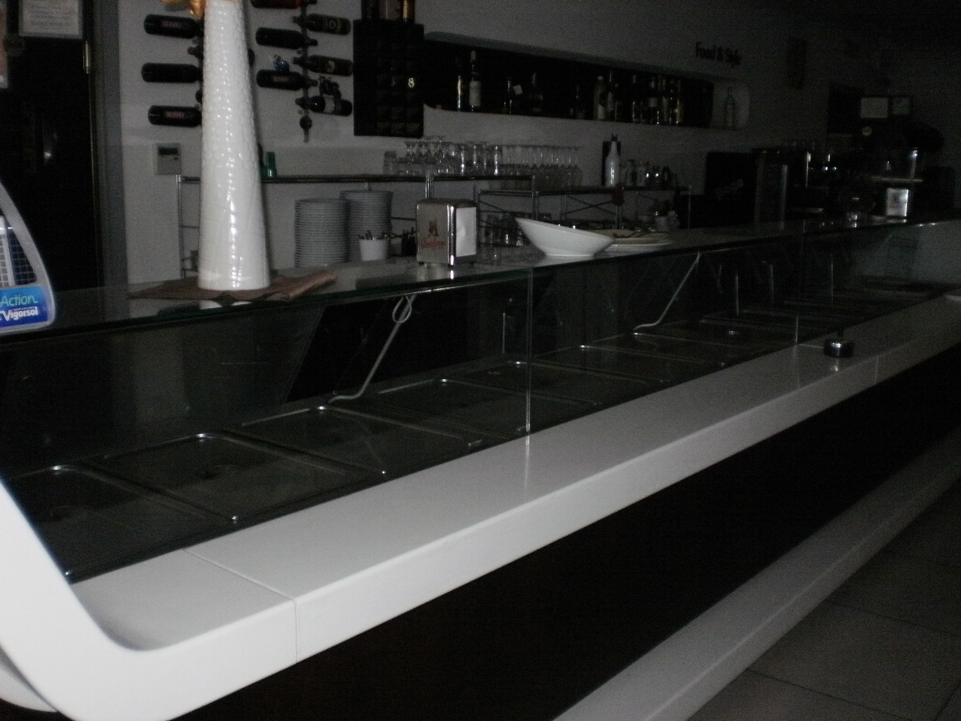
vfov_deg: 37.7
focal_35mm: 38
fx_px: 1055
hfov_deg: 49.0
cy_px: 360
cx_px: 480
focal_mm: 6.3
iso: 400
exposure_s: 1/250
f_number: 3.1
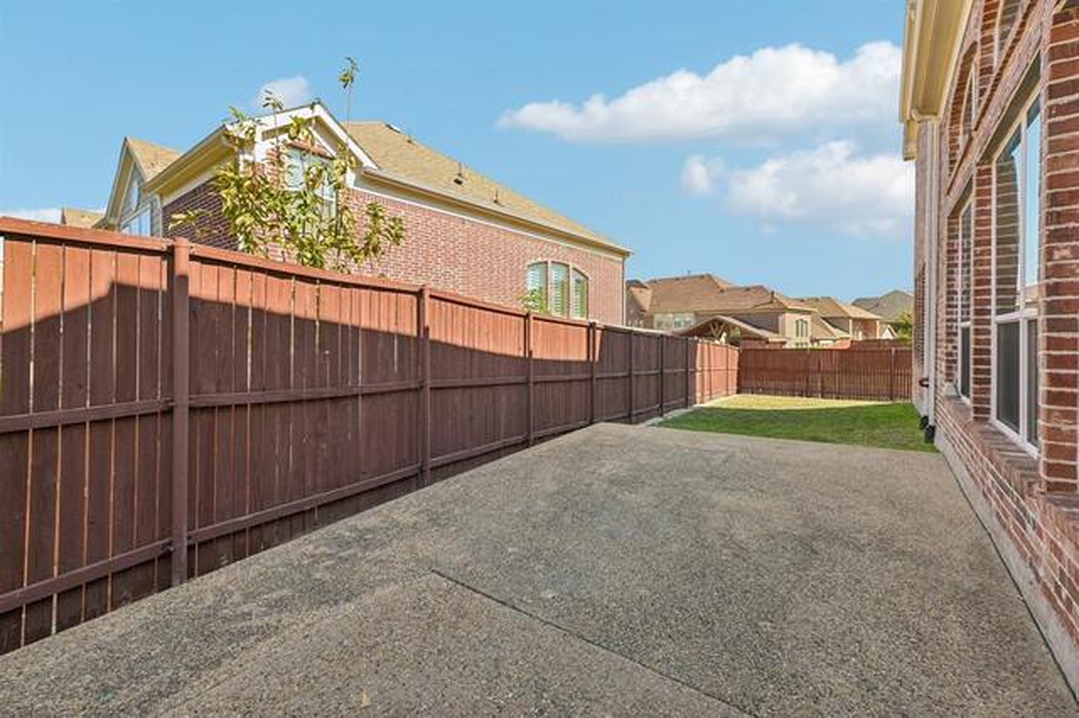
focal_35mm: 15
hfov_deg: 100.4
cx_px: 540
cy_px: 359
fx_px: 449
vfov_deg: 77.3
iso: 400
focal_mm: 15
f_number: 8
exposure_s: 1/250
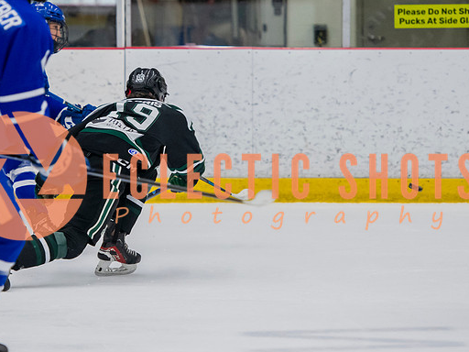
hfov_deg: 6.7
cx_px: 151
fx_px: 4010
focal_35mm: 296
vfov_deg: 5.0
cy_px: 83
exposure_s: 1/640
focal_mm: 145
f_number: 3.2
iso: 2000
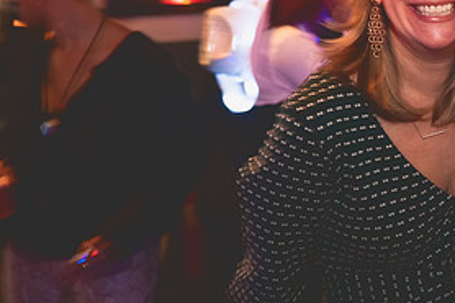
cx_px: 465
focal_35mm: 63
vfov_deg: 21.1
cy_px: 30
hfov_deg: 29.6
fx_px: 796
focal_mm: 28.5
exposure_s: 1/25
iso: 3200
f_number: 2.8
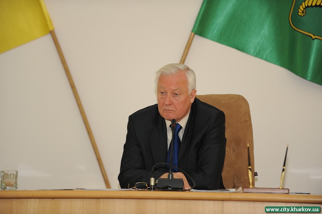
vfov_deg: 6.9
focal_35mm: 200
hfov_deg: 10.3
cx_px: 161
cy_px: 107
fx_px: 1787
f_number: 3.5
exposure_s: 1/250
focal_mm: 200
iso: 800
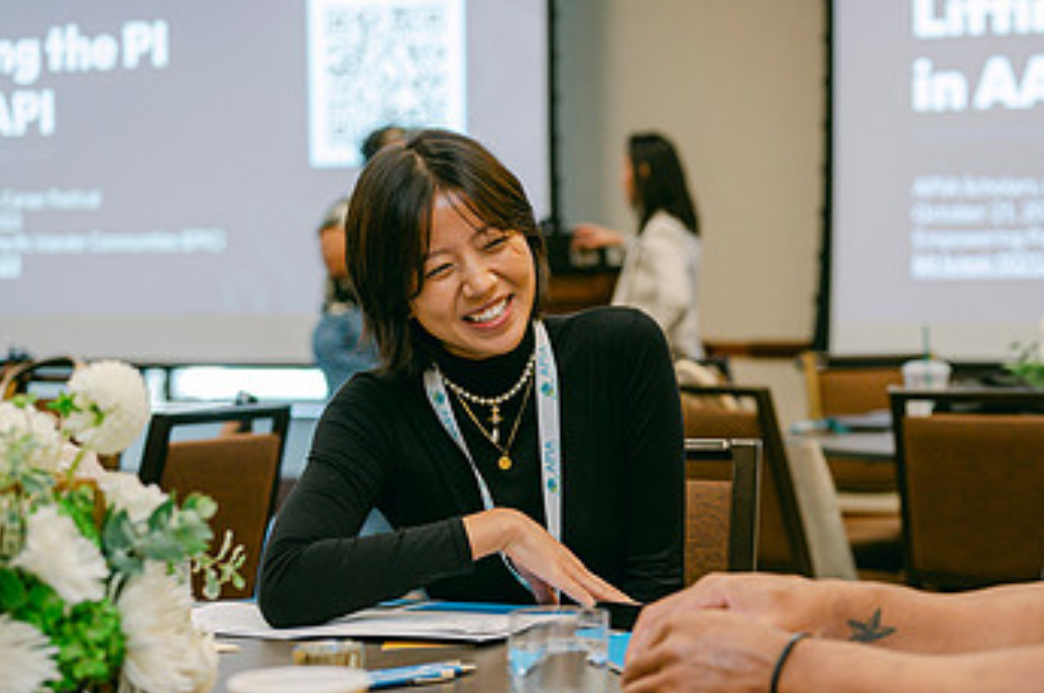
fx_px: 2462
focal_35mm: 85
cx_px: 847
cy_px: 451
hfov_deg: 23.6
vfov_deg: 16.0
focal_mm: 50
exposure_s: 1/125
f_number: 2.5
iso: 640
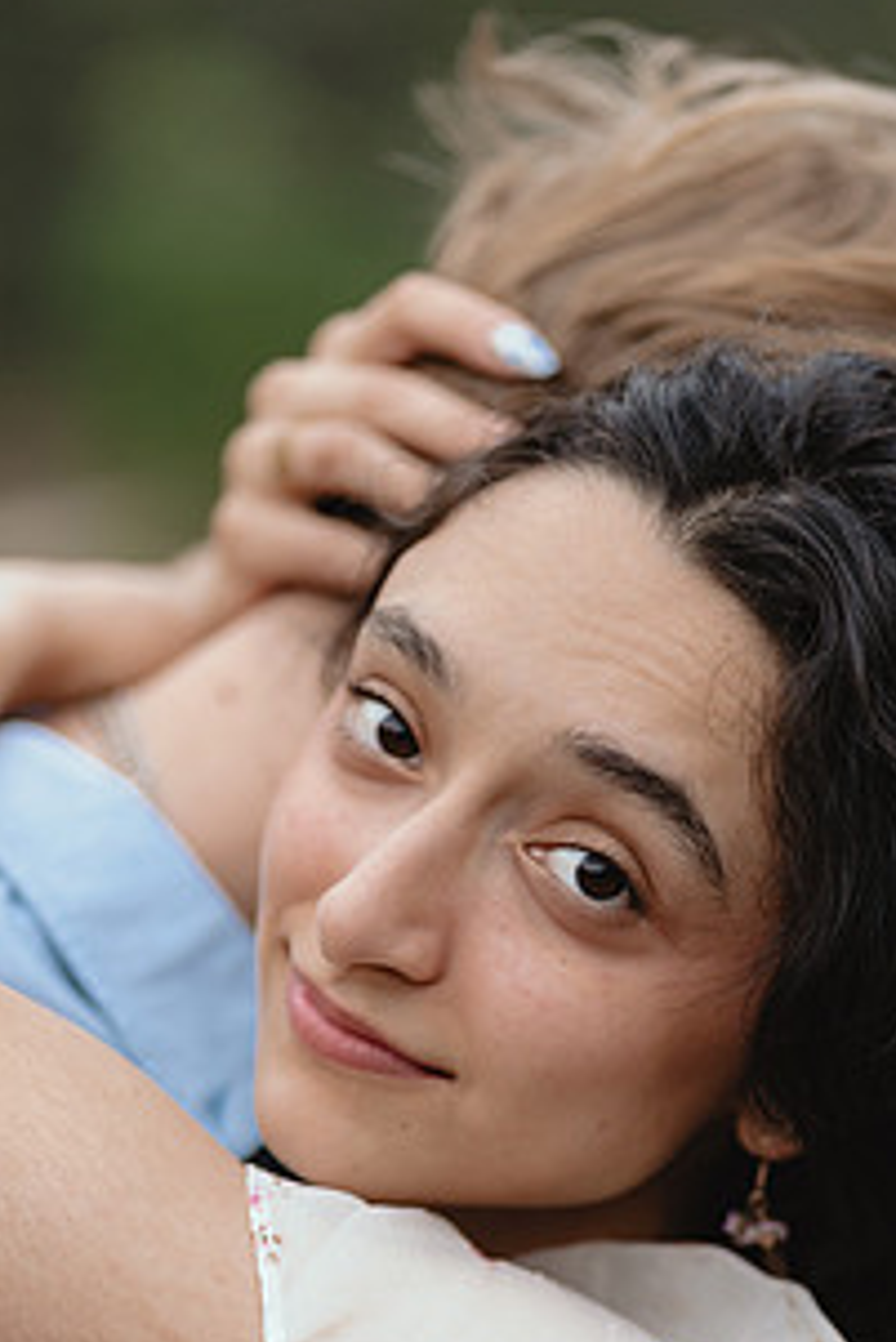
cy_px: 976
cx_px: 557
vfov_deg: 16.1
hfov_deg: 10.8
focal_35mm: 127
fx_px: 4736
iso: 250
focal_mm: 85
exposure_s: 1/250
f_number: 1.8
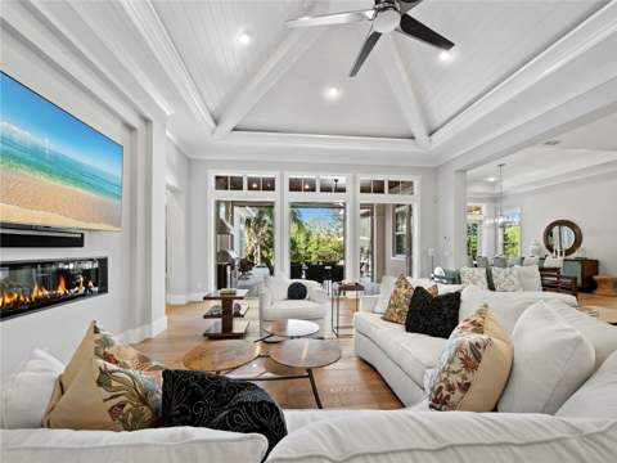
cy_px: 232
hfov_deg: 102.1
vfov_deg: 85.7
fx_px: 250
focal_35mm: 14
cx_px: 308
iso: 400
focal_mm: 7
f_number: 7.1
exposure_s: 1/10
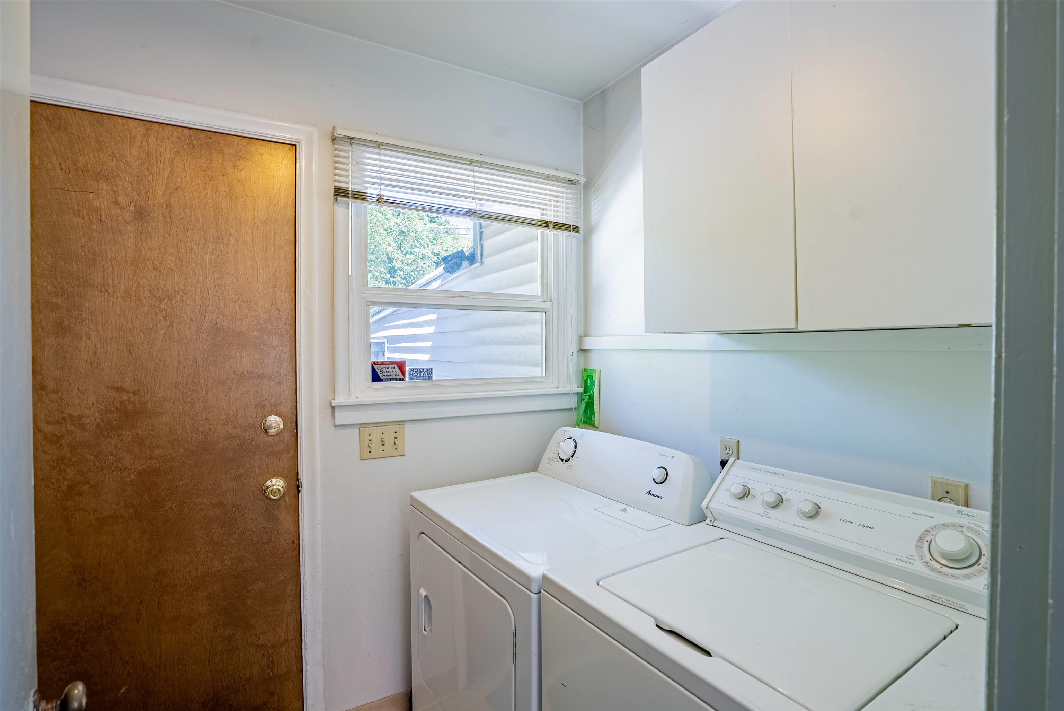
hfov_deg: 96.7
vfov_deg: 73.8
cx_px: 532
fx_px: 473
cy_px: 356
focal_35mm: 16
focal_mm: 16
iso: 400
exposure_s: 1/250
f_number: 8
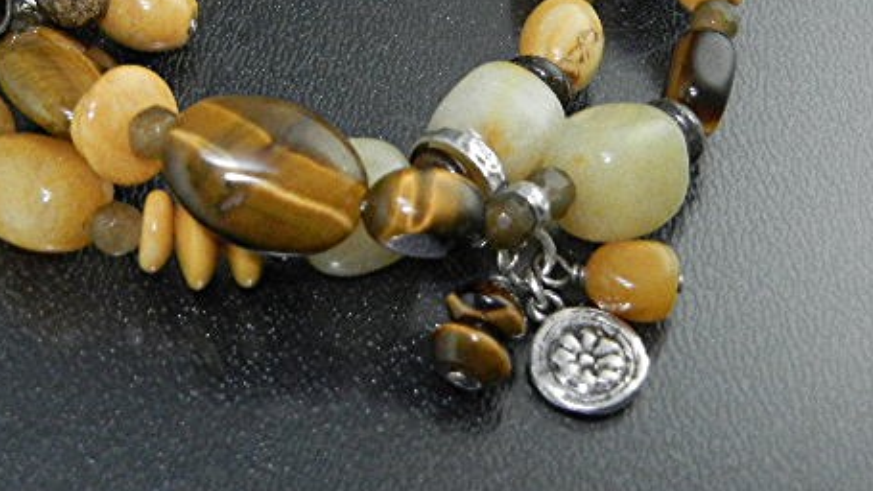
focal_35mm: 69
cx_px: 359
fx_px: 1597
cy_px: 81
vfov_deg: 17.3
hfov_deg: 30.5
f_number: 7.6
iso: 800
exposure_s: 1/30
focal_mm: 8.1
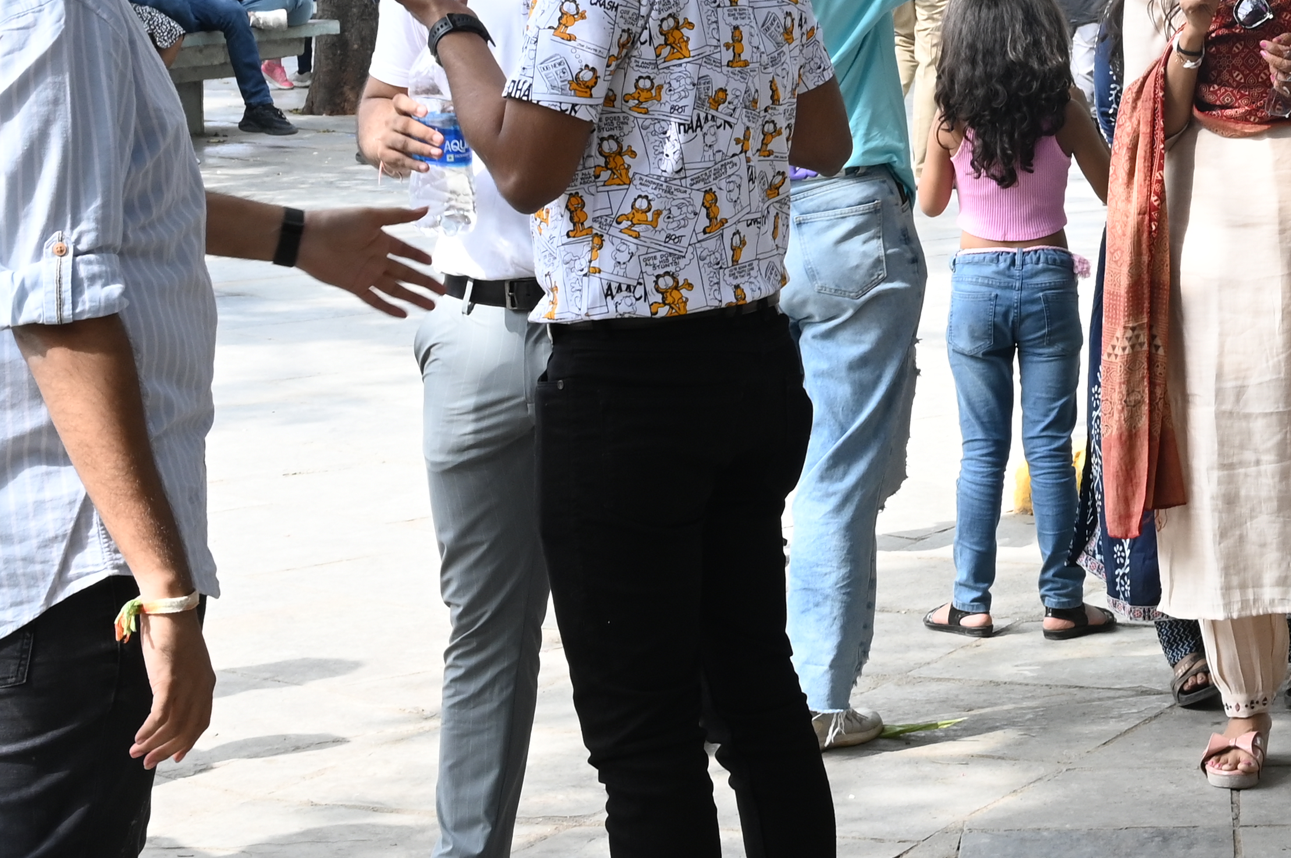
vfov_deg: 11.3
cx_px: 1493
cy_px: 60
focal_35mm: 120
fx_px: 4300
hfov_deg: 16.5
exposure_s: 1/160
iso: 800
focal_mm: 44
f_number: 11
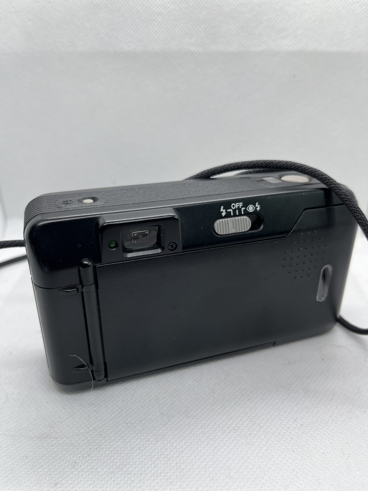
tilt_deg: -25.7
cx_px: 184
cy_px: 246
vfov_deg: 67.3
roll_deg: +0.7
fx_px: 369
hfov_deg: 53.1
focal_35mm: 26
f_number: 1.6
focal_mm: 5.1
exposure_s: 1/198
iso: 40
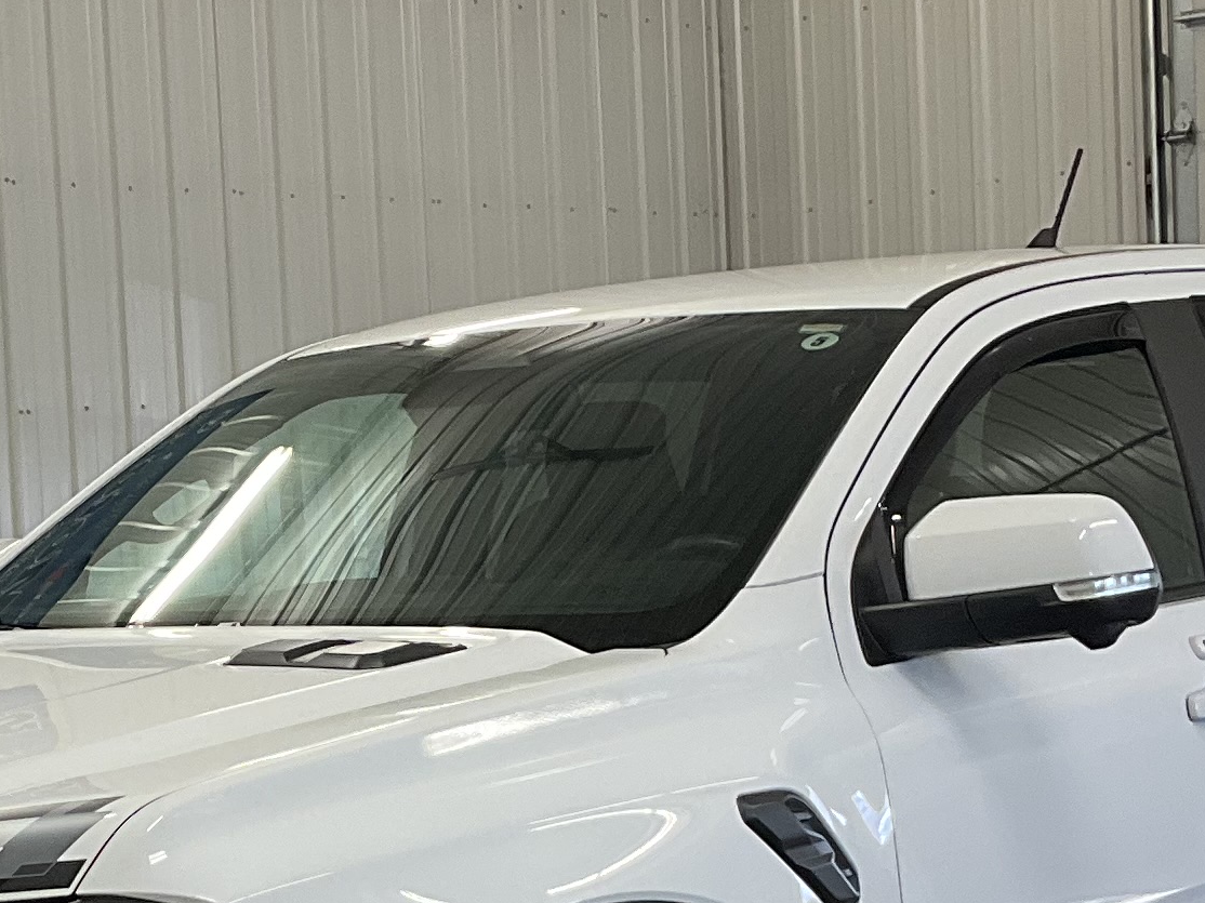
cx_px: 224
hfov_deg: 18.5
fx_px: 3654
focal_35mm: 105
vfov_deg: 14.0
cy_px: 794
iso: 40
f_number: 1.8
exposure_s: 1/60
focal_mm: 3
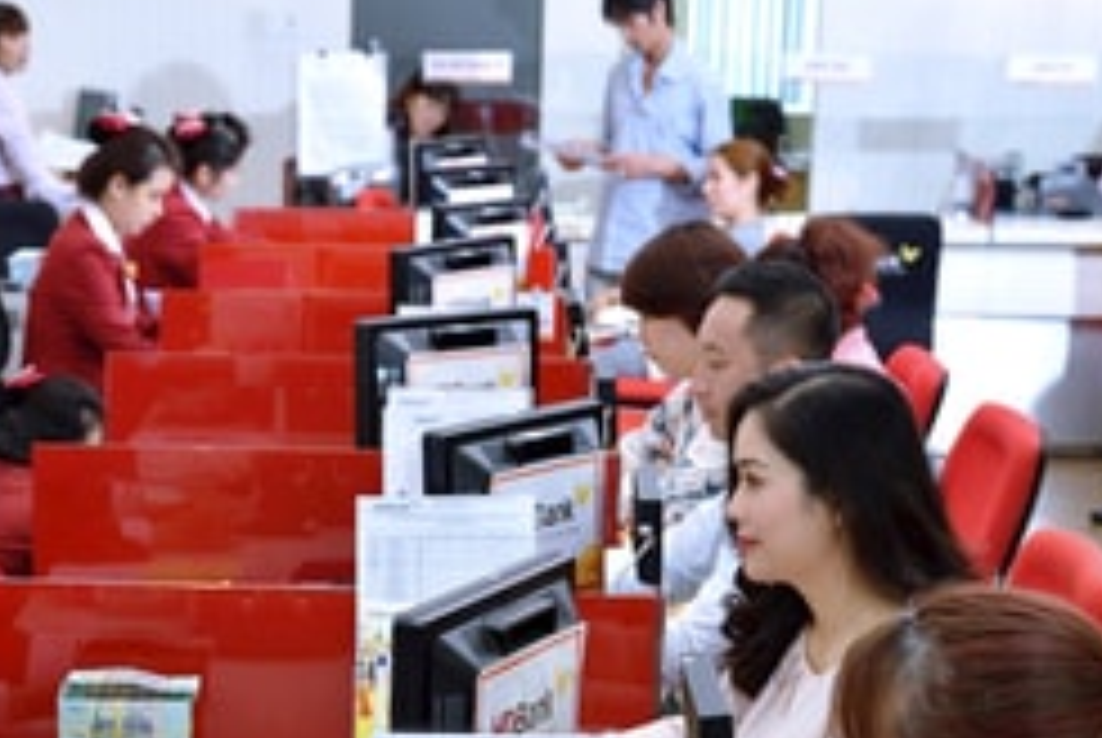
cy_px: 765
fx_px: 3371
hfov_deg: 18.4
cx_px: 256
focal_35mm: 110
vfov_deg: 12.3
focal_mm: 50
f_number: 5.6
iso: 800
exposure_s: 1/80
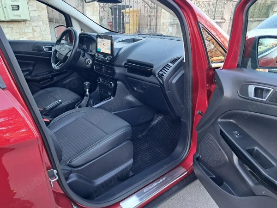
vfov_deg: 51.4
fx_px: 216
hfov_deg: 65.3
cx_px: 138
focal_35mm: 27
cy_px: 104
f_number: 1.8
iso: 200
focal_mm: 4
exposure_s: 1/50
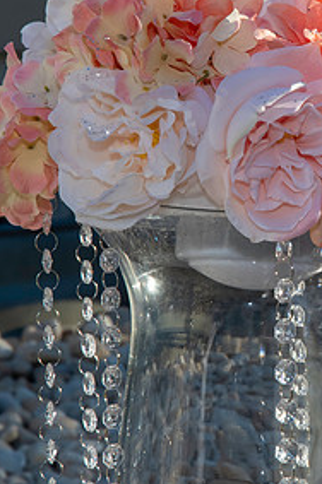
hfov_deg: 4.2
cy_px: 215
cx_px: 311
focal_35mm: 325
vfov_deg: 6.3
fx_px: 4371
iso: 400
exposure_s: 1/250
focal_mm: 80
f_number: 11
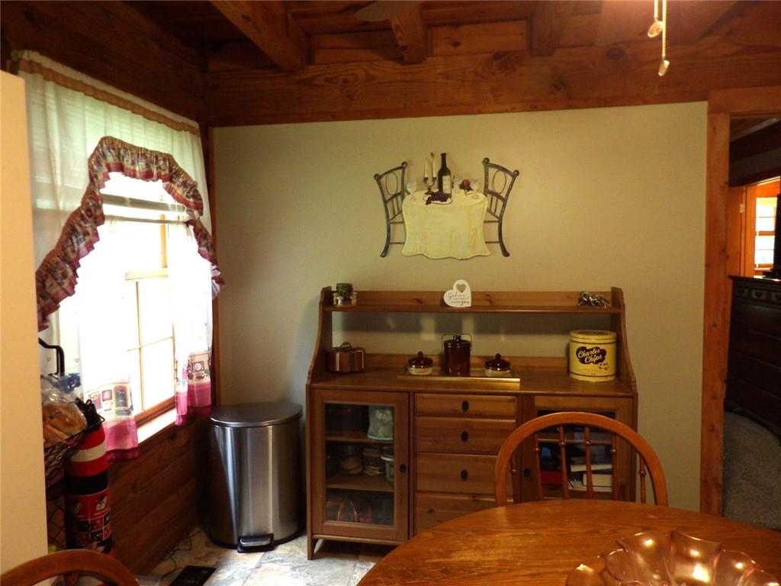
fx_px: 541
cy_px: 293
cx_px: 390
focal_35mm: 24
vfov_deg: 56.8
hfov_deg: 71.6
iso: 341
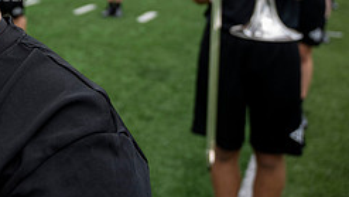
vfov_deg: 18.8
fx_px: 546
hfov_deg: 31.7
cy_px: -66
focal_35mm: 59
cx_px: -28
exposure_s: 1/800
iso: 250
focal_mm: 24
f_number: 4
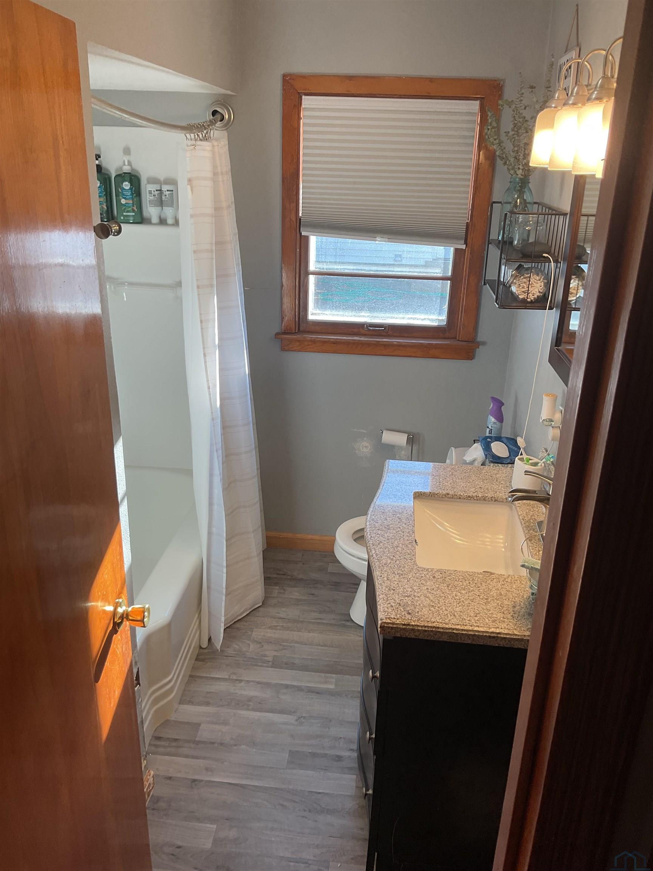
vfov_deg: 61.7
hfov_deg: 48.2
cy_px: 436
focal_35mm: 29
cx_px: 326
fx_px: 729
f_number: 1.8
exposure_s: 1/120
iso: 40
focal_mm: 3
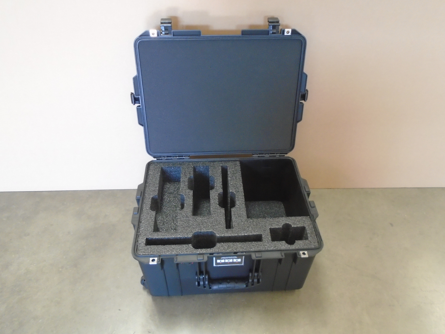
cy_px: 167
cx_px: 222
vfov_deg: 53.1
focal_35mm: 26
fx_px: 334
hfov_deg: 67.3
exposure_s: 1/25
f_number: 3.2
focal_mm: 4.6
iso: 400
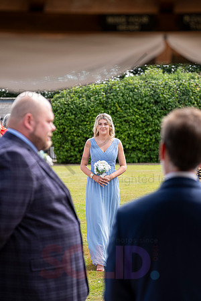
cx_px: 100
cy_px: 150
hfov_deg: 12.8
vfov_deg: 19.1
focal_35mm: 107
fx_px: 896
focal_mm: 71.5
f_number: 3.2
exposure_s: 1/640
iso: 200
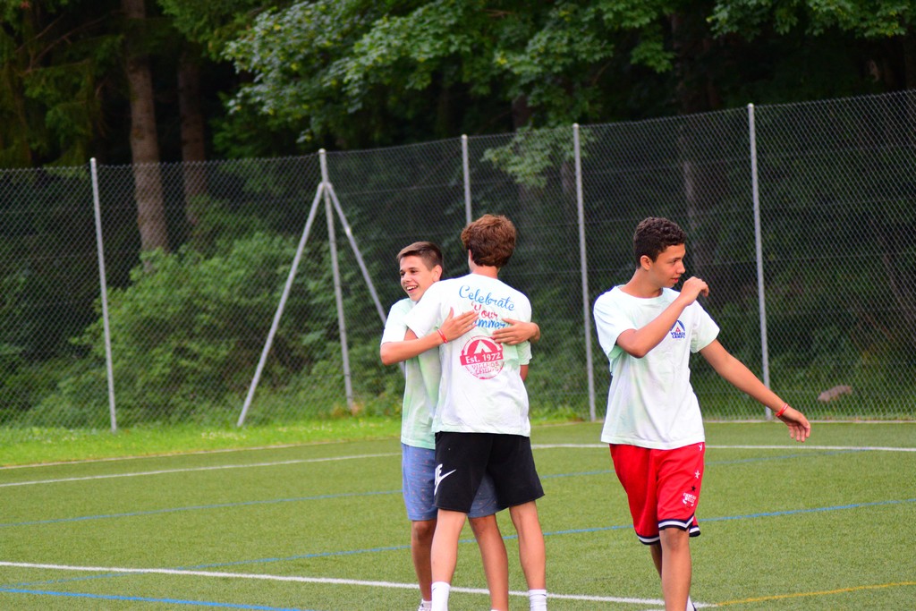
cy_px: 306
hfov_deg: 13.0
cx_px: 458
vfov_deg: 8.7
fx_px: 4008
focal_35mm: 158
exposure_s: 1/800
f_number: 4
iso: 2200
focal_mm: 105
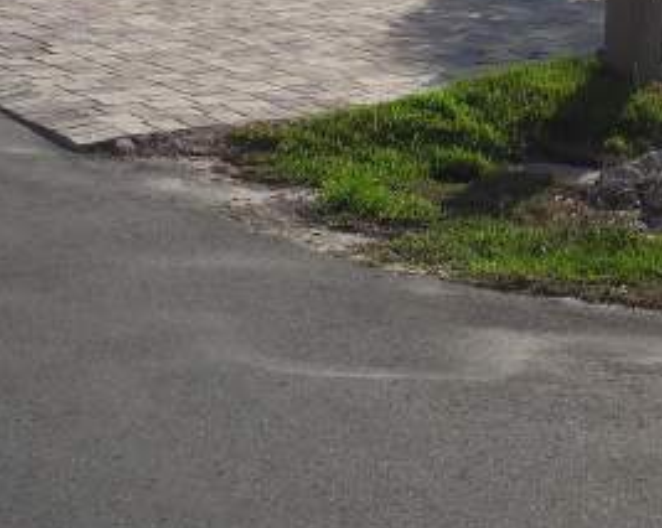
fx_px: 1605
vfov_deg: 18.0
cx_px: 508
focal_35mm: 82
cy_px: -47
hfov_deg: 23.0
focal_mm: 5
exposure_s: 1/1600
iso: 100
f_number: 3.5
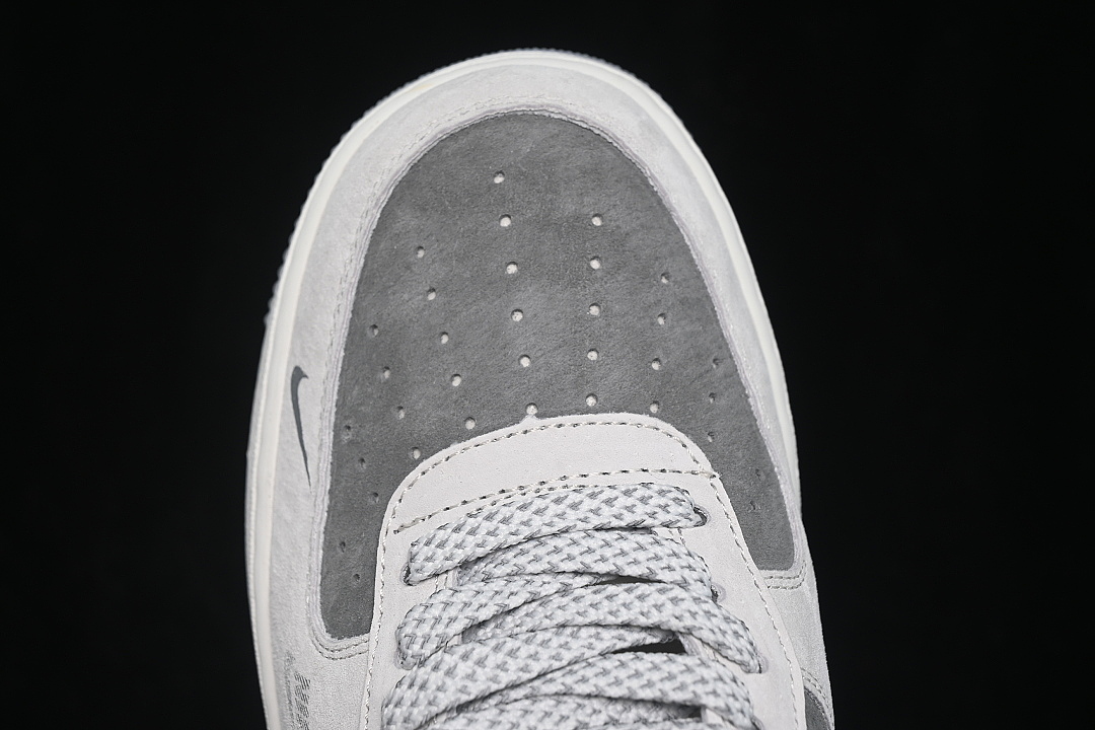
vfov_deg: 18.2
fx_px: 2281
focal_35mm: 75
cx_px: 548
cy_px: 365
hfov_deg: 27.0
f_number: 6.3
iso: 160
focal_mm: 50
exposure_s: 1/60
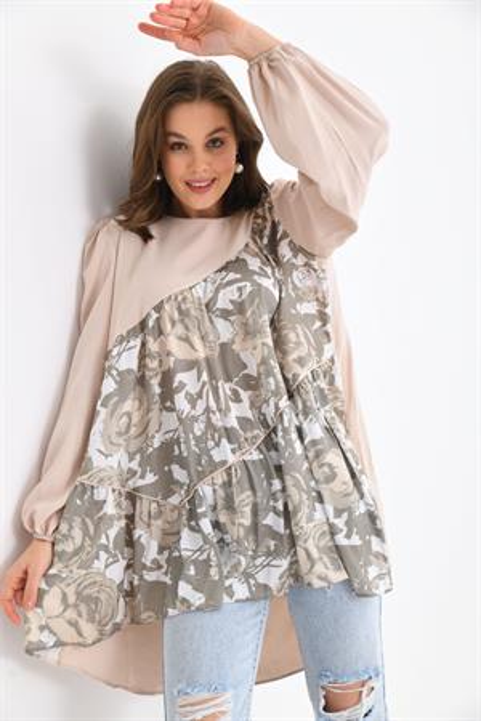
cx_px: 240
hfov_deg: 26.0
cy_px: 360
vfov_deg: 38.2
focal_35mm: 52
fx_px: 1042
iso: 160
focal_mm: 52
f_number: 6.3
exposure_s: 1/125
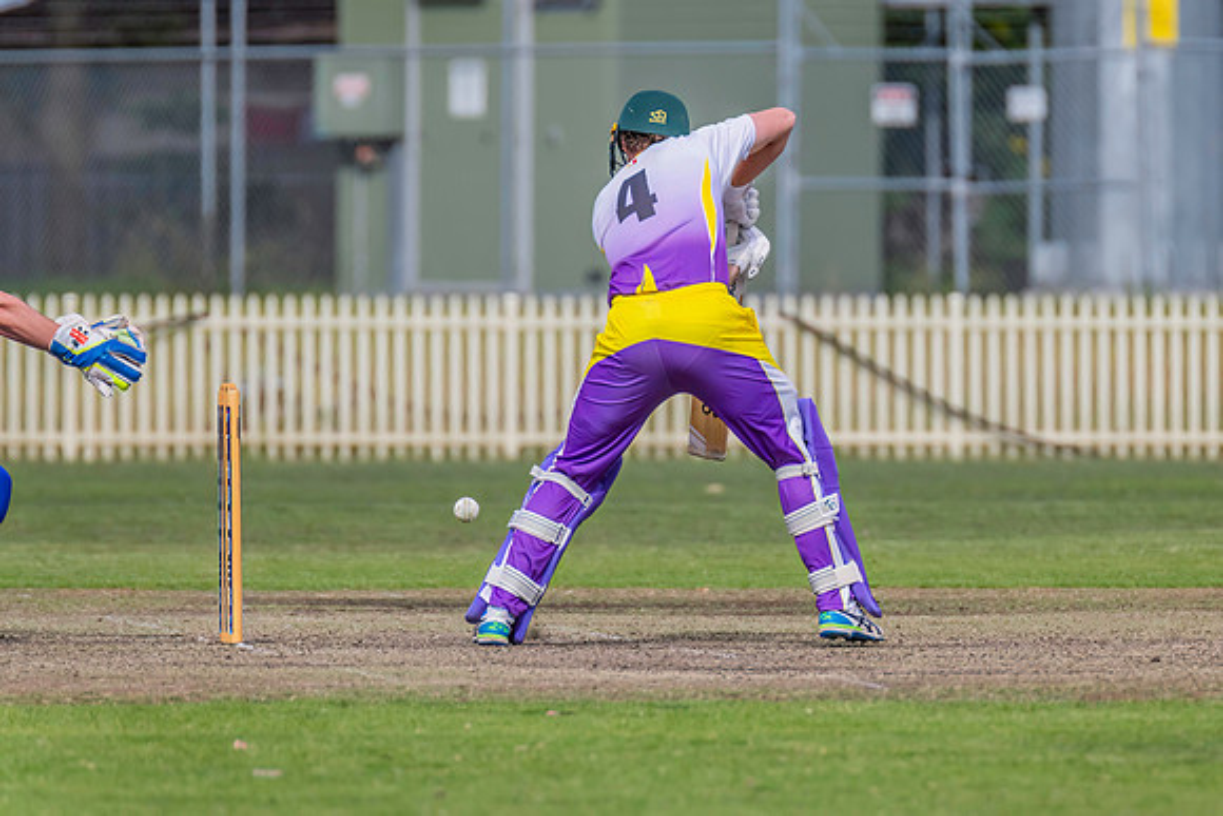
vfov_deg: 2.2
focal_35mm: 617
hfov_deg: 3.3
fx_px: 20970
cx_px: 686
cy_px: 383
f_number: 7.1
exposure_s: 1/2500
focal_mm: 550
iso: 800
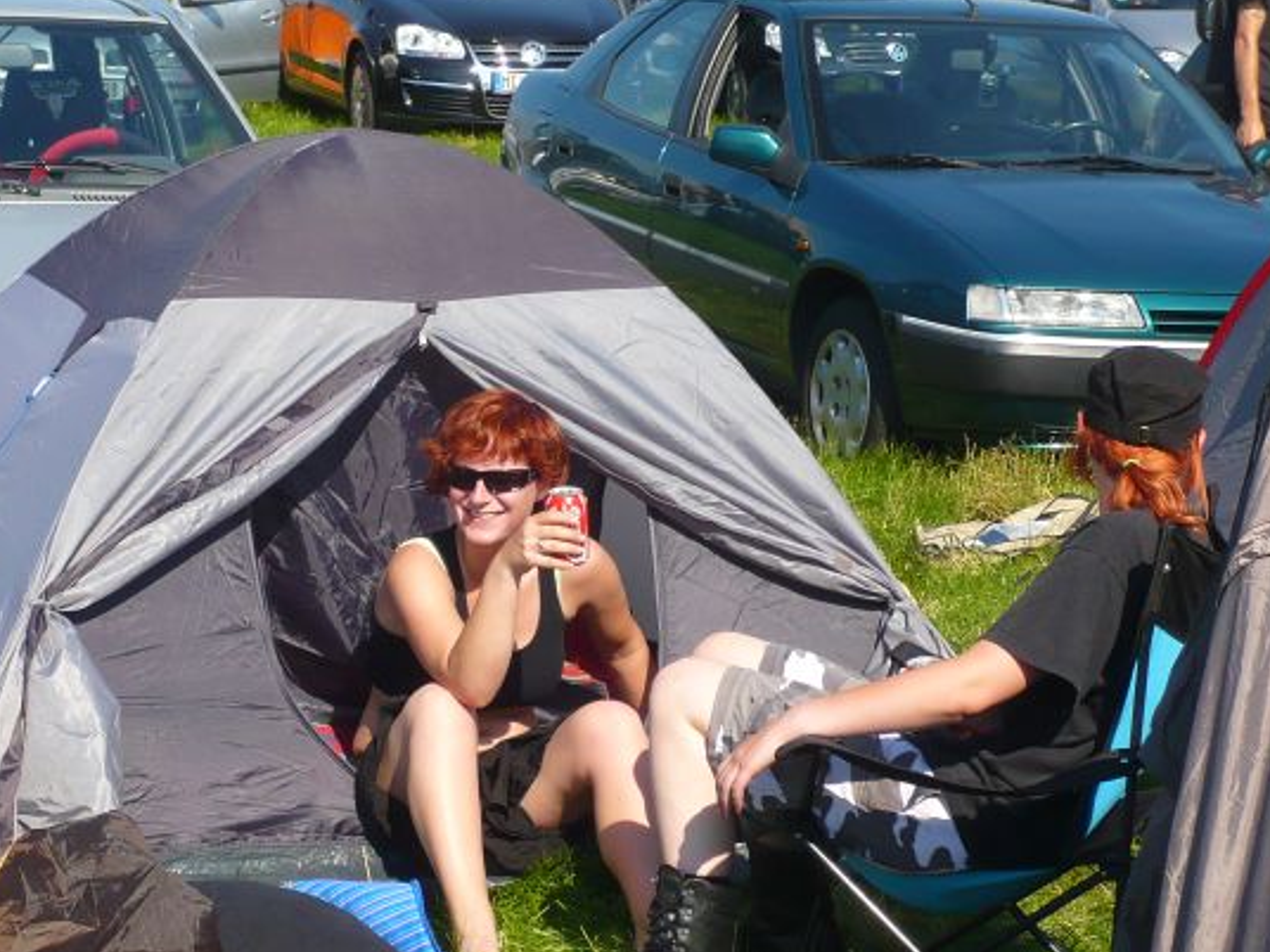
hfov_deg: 18.0
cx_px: 562
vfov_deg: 13.6
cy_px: 658
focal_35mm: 109
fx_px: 3999
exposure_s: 1/500
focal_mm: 12
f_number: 4.7
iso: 100
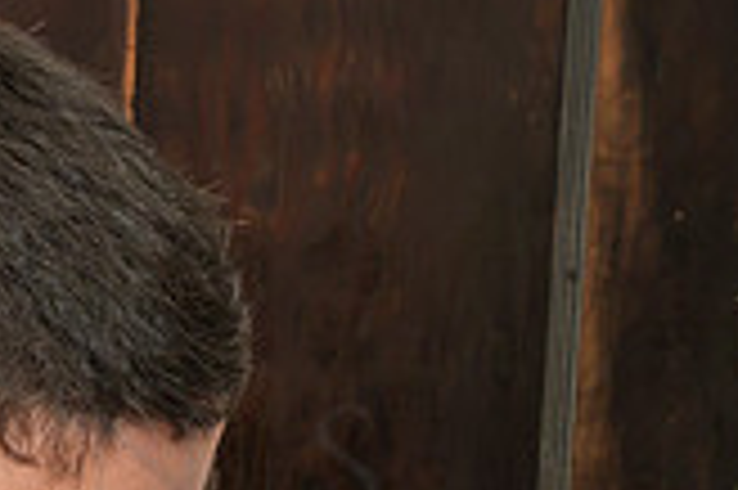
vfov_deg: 6.7
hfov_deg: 9.7
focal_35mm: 203
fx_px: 4157
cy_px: 660
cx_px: -477
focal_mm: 55
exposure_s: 1/320
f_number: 14
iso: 800
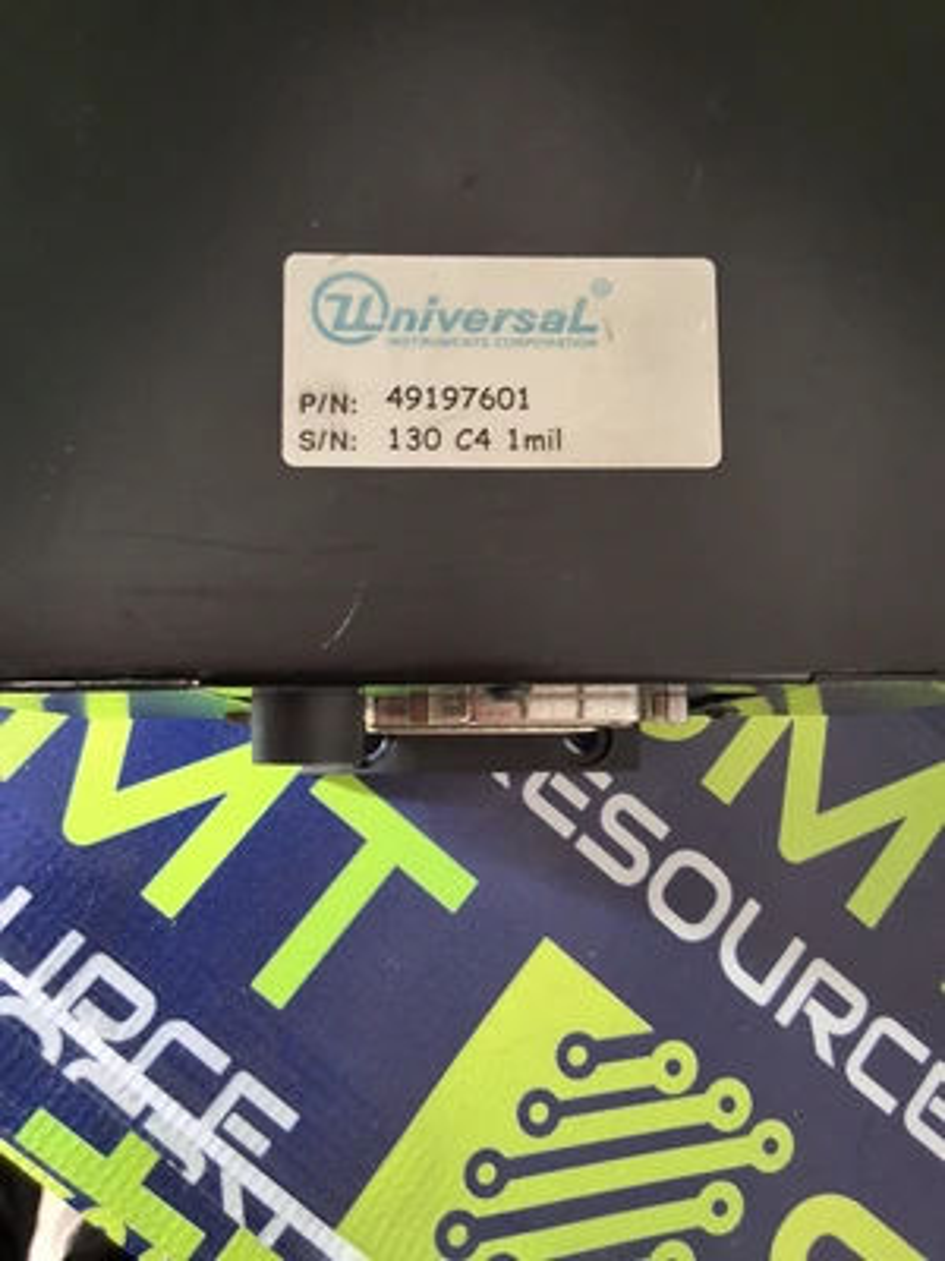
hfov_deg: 49.7
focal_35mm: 28
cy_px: 630
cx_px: 472
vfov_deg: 63.4
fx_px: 1019
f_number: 1.9
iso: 250
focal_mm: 2.91
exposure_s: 1/33
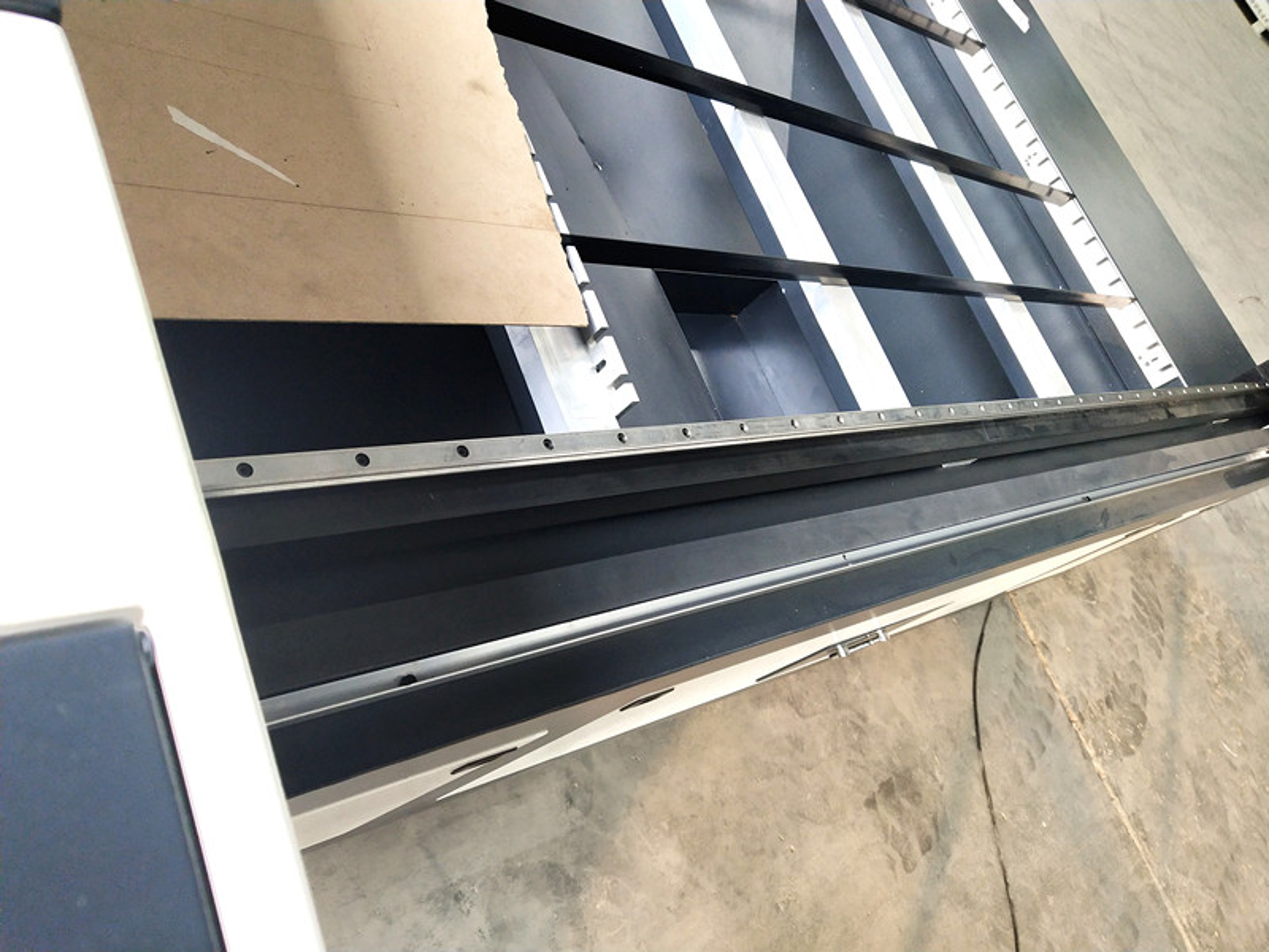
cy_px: 476
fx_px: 1100
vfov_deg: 46.8
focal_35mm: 30
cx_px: 634
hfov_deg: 60.0
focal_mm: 3.95
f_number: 1.8
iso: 135
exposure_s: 1/100
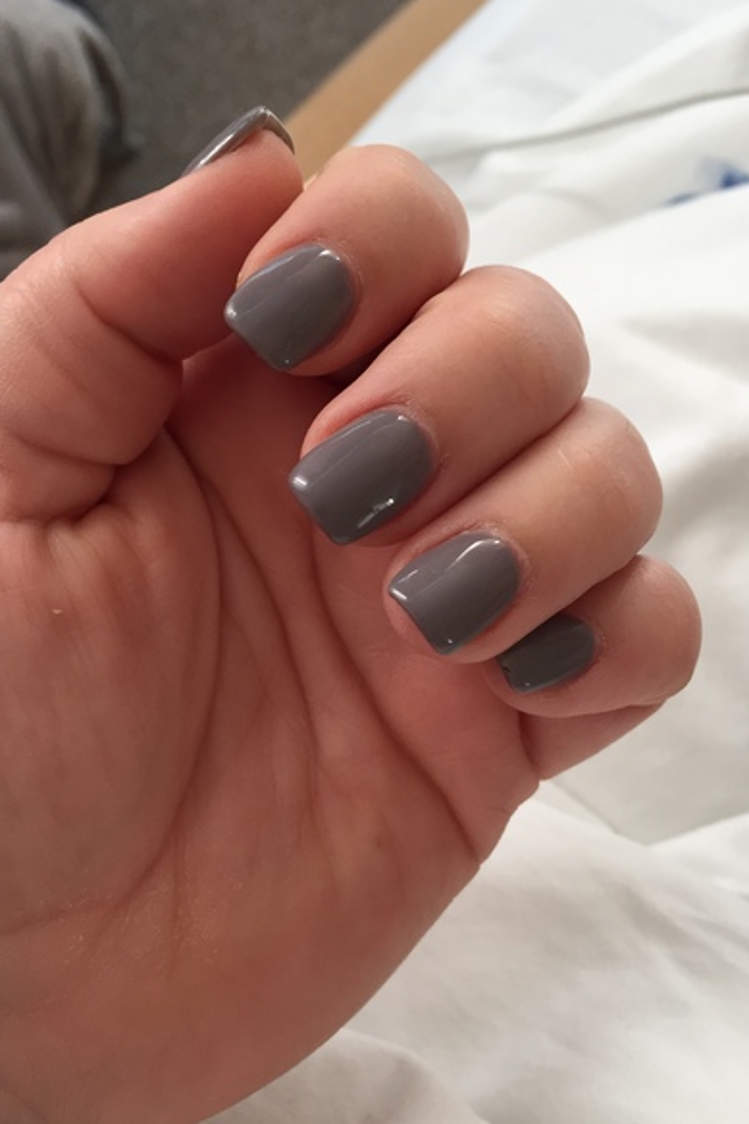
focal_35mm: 31
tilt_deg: -67.2
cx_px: 349
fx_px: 968
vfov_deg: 60.3
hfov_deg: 42.3
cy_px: 570
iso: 40
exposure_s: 1/33
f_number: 2.2
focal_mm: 4.15
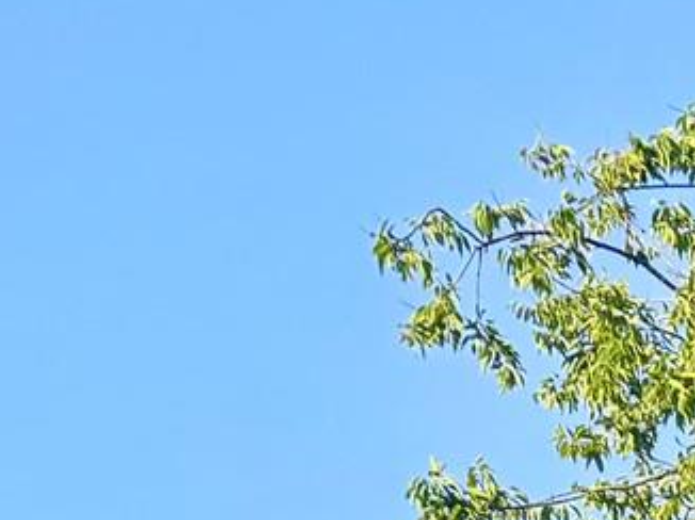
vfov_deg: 8.5
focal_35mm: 151
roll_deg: +1.7
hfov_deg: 10.1
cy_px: 1441
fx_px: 3029
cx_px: 1993
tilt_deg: +14.4
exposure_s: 1/695
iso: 80
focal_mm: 6.76
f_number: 1.78
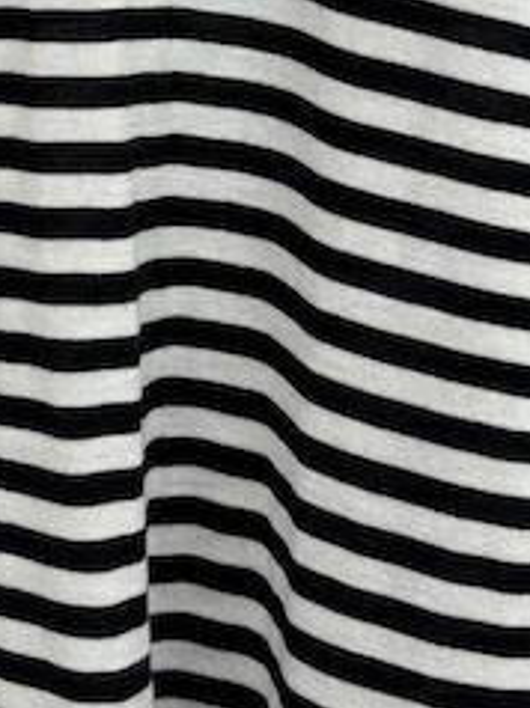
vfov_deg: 17.9
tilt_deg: -6.2
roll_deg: -1.0
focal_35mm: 107
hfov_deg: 13.7
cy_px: -22
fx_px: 2188
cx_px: 74
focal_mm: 5.96
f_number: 1.6
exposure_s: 1/100
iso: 50
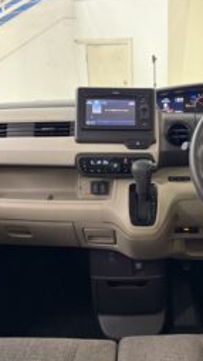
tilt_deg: -18.7
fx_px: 373
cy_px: 178
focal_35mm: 39
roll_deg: +2.1
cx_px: 143
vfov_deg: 51.6
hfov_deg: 30.1
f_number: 1.6
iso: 400
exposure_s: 1/50
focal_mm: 5.96
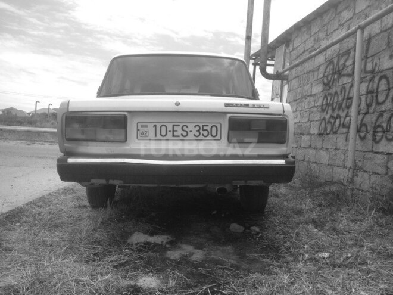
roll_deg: -2.8
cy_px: 148
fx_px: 375
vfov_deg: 42.9
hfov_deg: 55.4
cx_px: 196
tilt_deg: +0.1
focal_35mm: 33
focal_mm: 4.12
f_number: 2.4
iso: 50
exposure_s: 1/1178
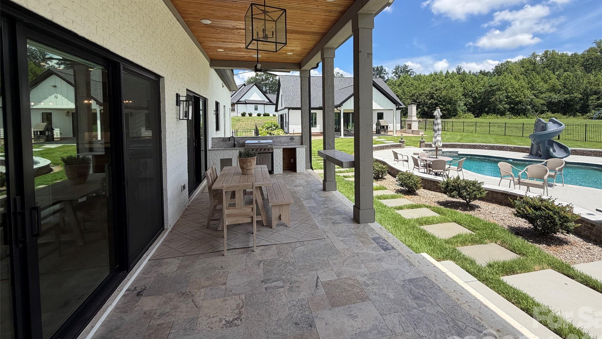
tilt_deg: +0.6
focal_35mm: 16
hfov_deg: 99.3
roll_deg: +0.3
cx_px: 315
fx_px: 255
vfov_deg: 66.2
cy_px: 130
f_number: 2.2
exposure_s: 1/770
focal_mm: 2.22
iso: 32
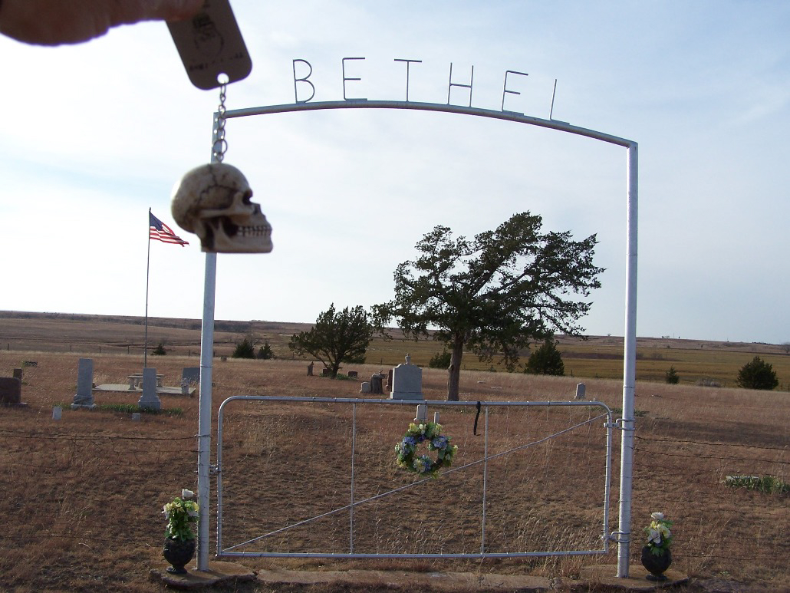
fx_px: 867
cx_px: 395
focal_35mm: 38
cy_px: 296
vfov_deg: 37.7
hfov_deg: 49.0
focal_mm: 6.3
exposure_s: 1/500
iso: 80
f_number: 4
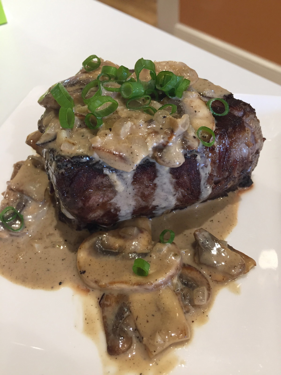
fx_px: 314
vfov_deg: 61.7
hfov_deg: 48.2
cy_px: 188
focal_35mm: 29
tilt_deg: -47.1
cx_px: 140
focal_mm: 4.15
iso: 50
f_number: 2.2
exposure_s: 1/30
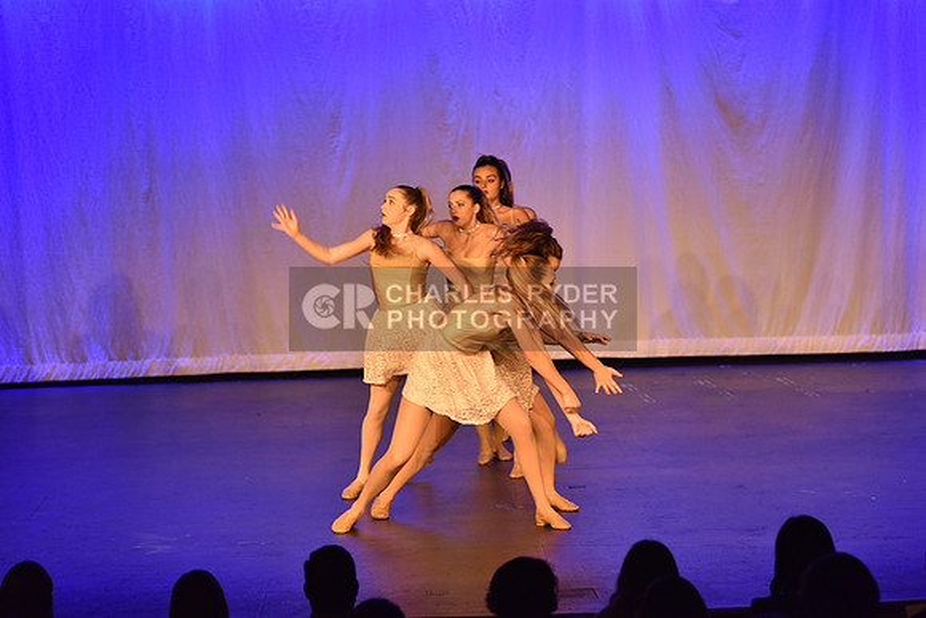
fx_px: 3473
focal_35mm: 135
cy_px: 309
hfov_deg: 15.2
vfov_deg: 10.2
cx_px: 463
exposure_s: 1/200
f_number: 4
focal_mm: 135
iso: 2000
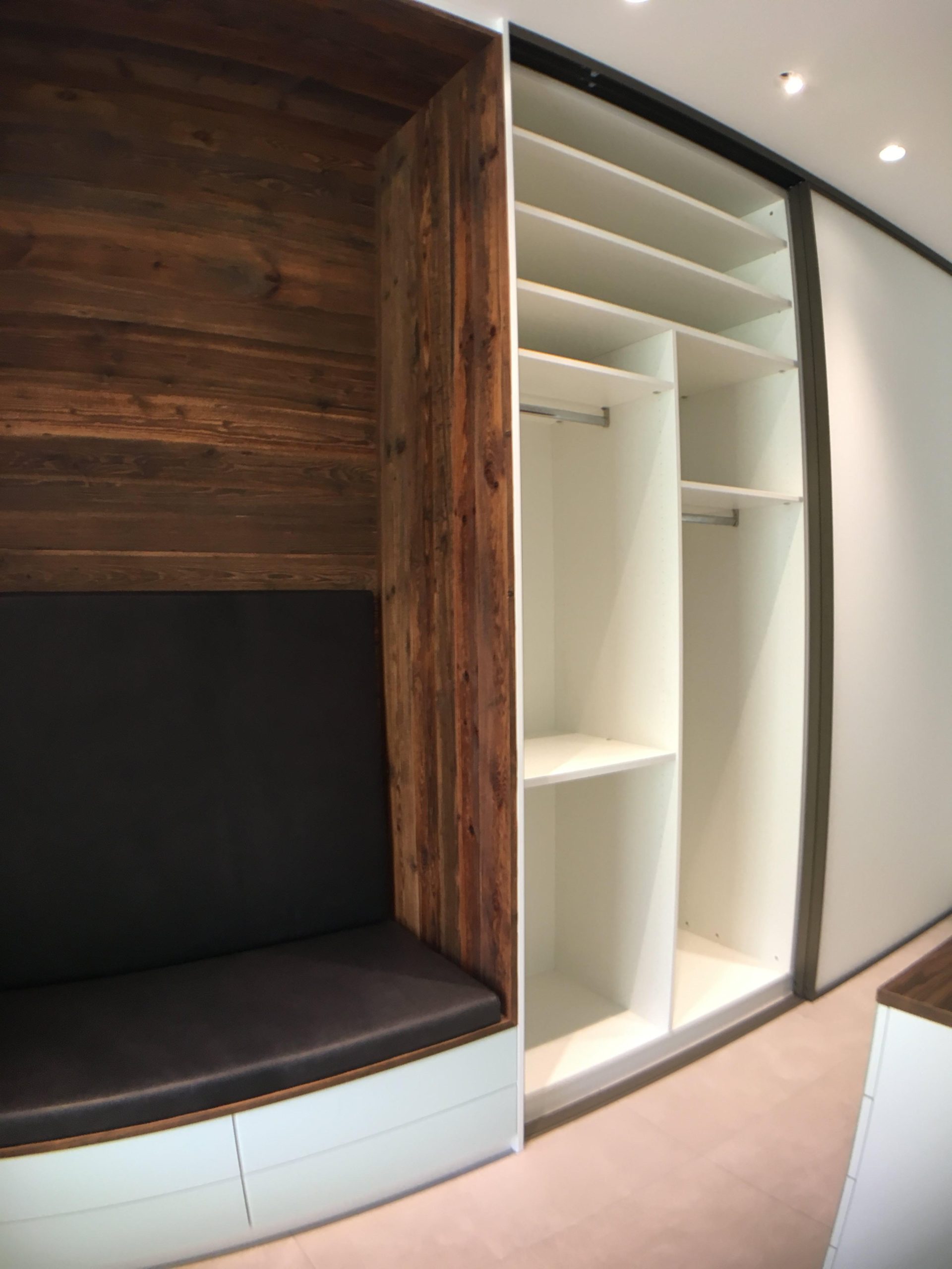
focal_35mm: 29
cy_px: 634
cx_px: 476
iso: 80
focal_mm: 4.15
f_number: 2.2
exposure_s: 1/33
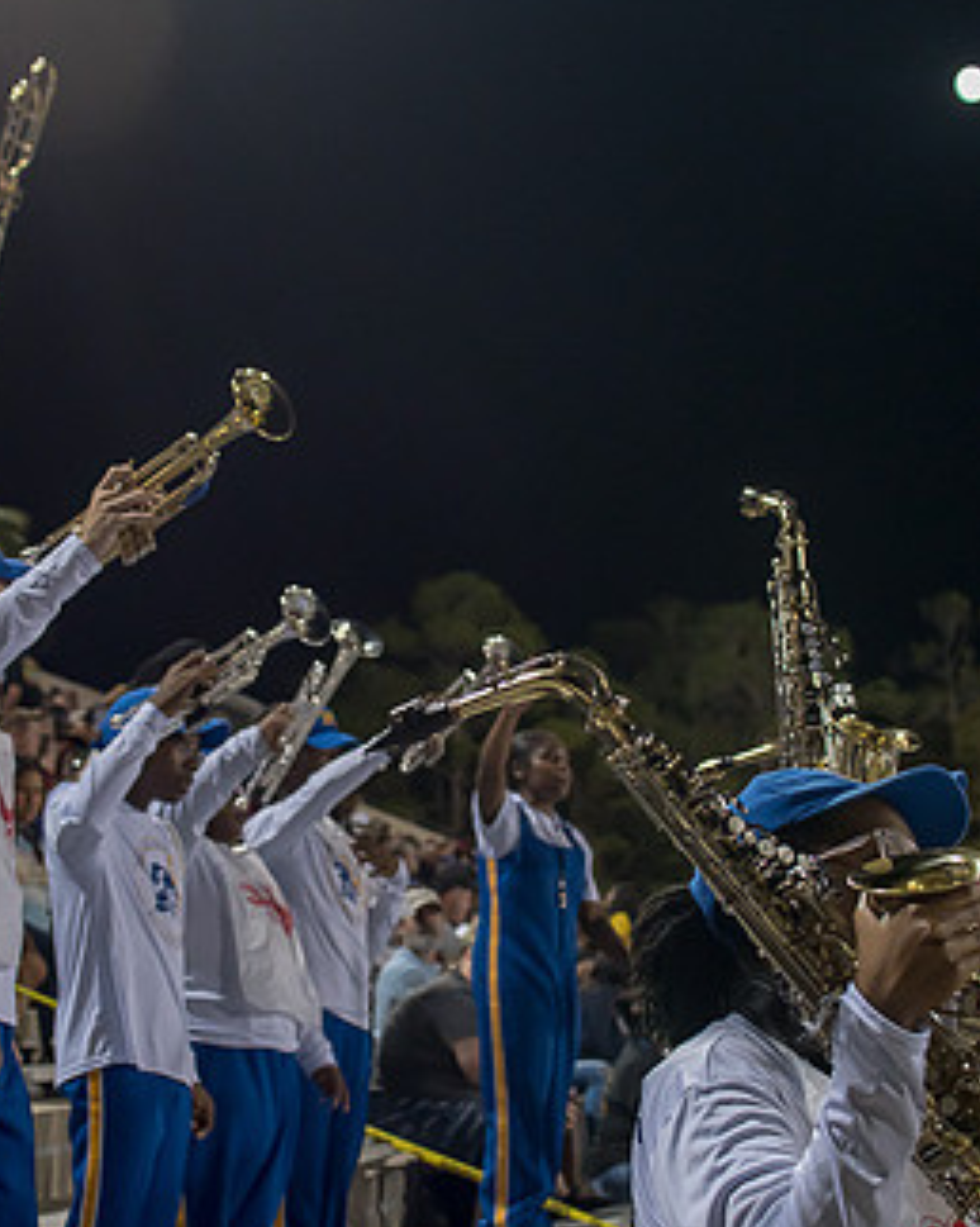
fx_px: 2468
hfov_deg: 22.4
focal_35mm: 68
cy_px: 737
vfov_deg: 27.9
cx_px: 422
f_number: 4
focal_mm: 35
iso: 1600
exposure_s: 1/320
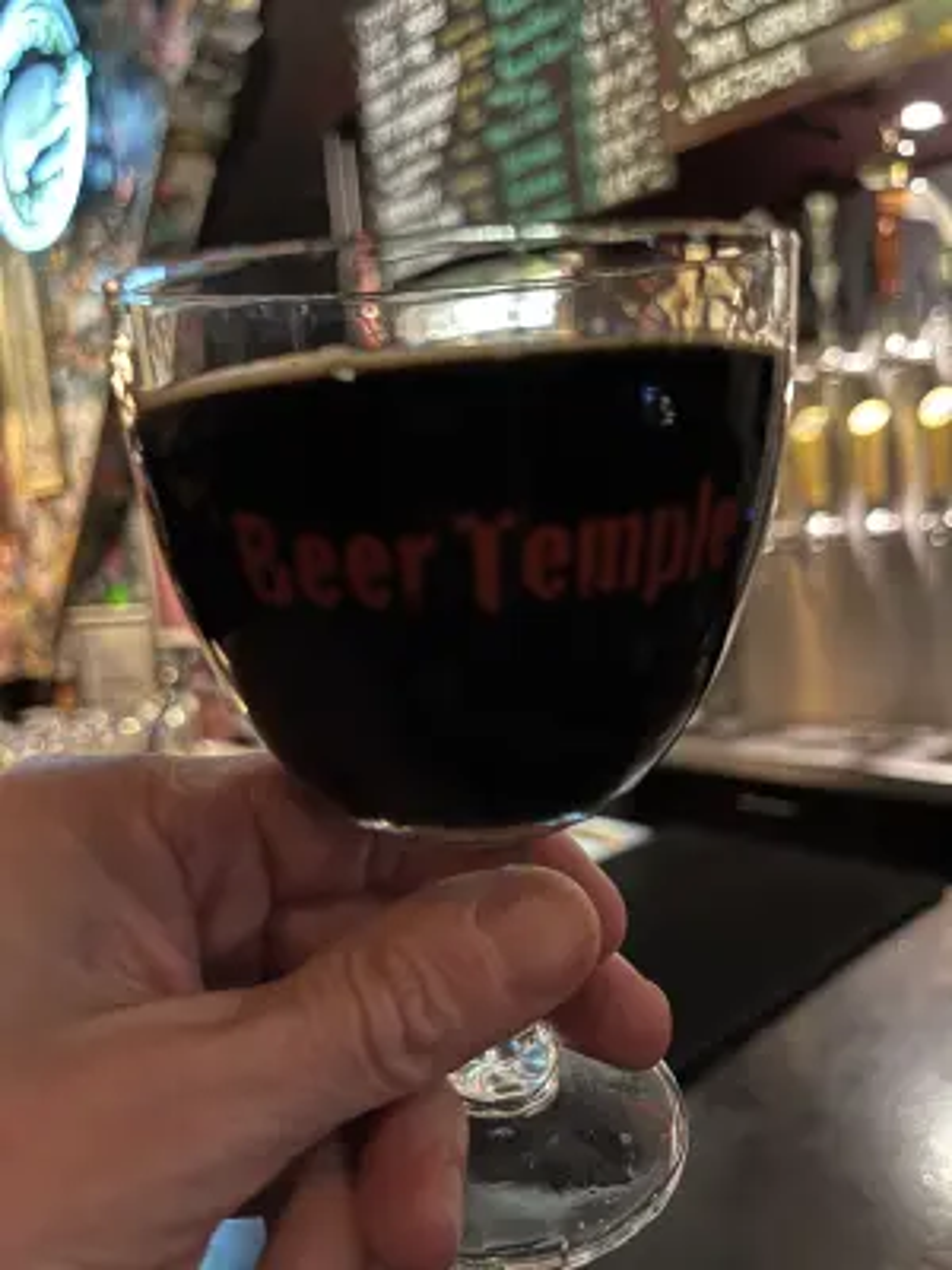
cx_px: 476
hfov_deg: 53.1
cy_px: 635
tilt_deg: -7.7
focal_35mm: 26
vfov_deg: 67.3
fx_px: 953
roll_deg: +4.1
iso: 1000
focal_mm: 5.1
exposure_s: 1/17
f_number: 1.6
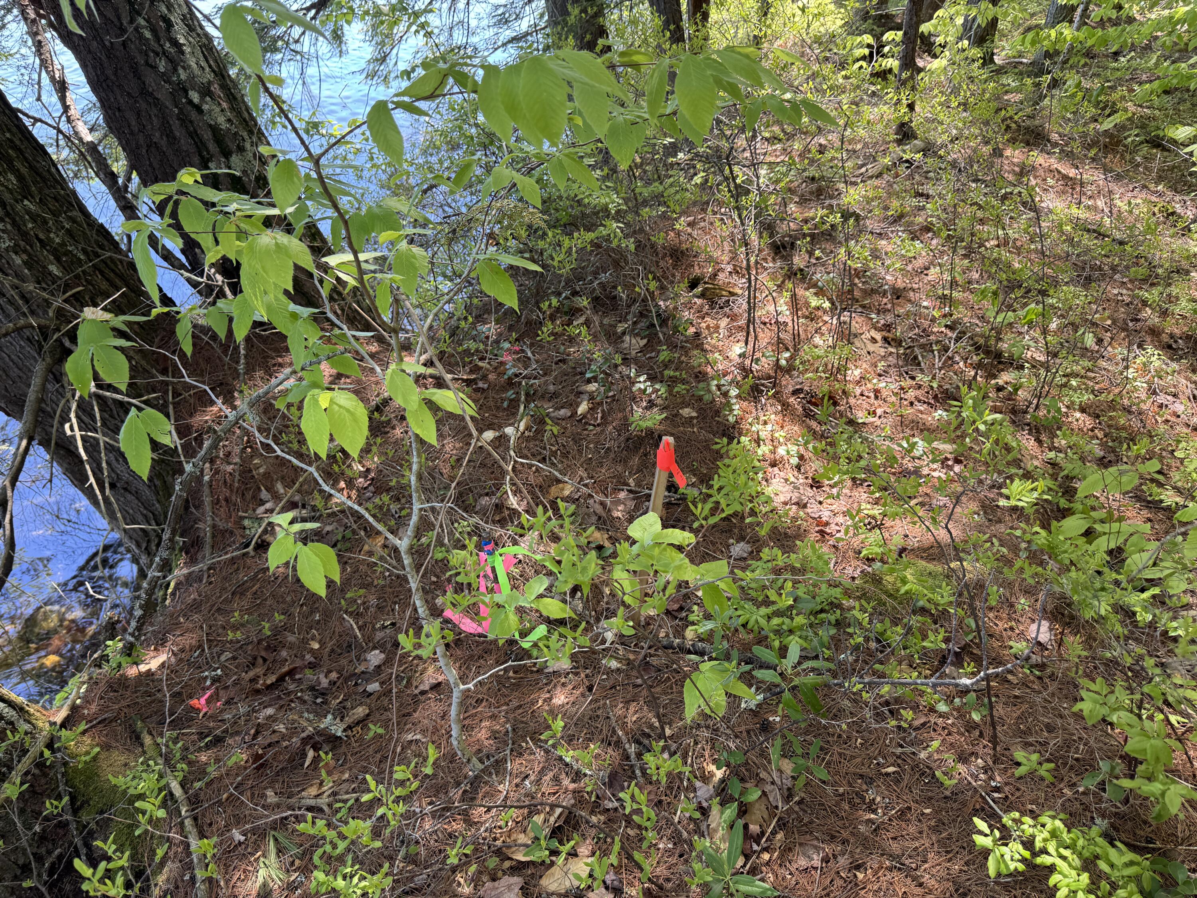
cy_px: 449
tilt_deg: -34.5
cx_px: 598
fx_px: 830
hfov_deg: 71.6
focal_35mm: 24
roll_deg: -2.2
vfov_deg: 56.8
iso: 64
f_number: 1.78
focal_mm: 6.76
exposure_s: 1/121
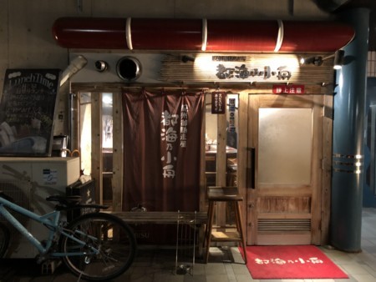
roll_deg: +0.3
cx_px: 188
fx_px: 304
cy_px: 141
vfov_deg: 49.8
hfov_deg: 63.4
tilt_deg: -1.6
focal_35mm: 28
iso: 100
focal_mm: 4
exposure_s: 1/4
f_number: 1.8
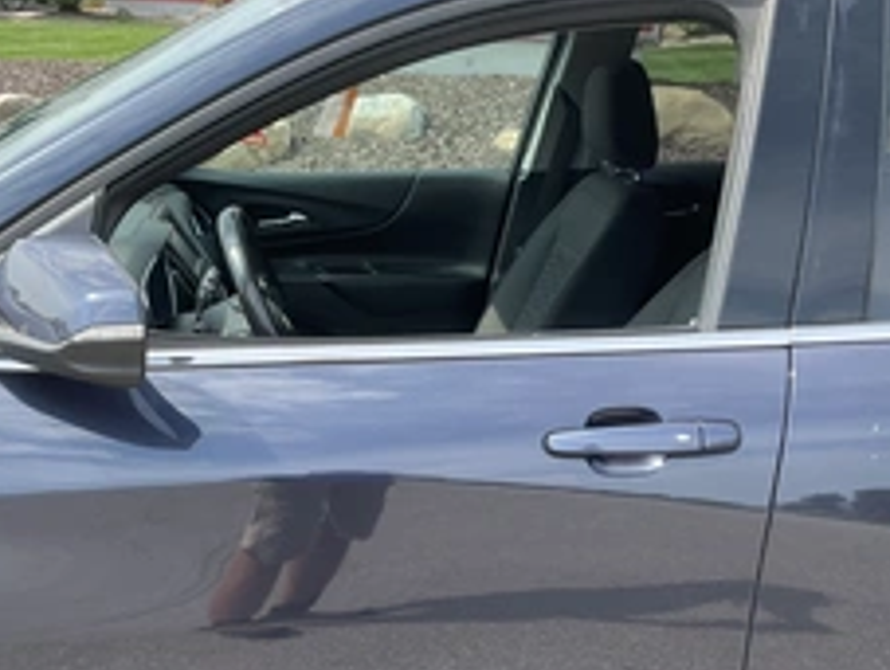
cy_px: 458
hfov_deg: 37.4
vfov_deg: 28.4
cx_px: 388
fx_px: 1313
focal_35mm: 51
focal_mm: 3
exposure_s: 1/419
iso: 25
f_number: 1.8
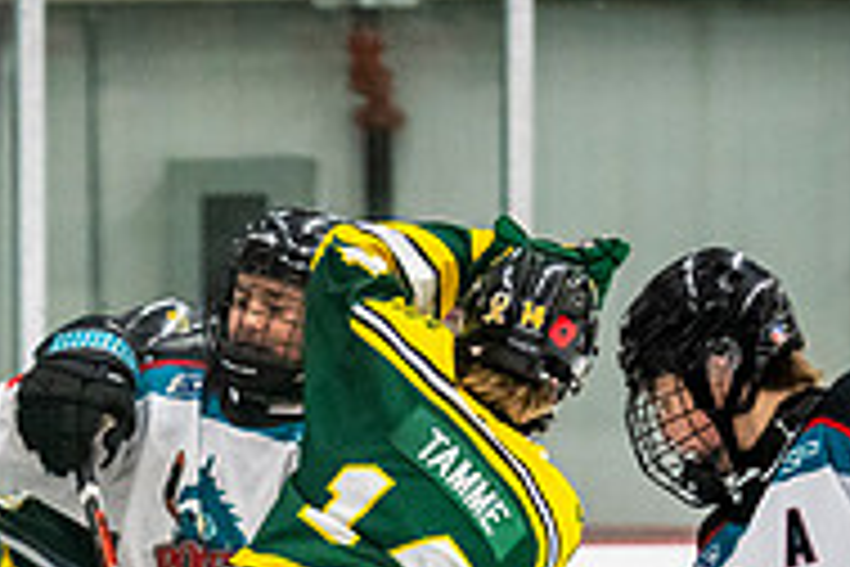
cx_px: -124
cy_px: 1071
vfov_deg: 2.8
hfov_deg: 4.3
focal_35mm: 481
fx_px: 11356
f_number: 3.2
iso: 2500
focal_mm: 116
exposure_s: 1/640
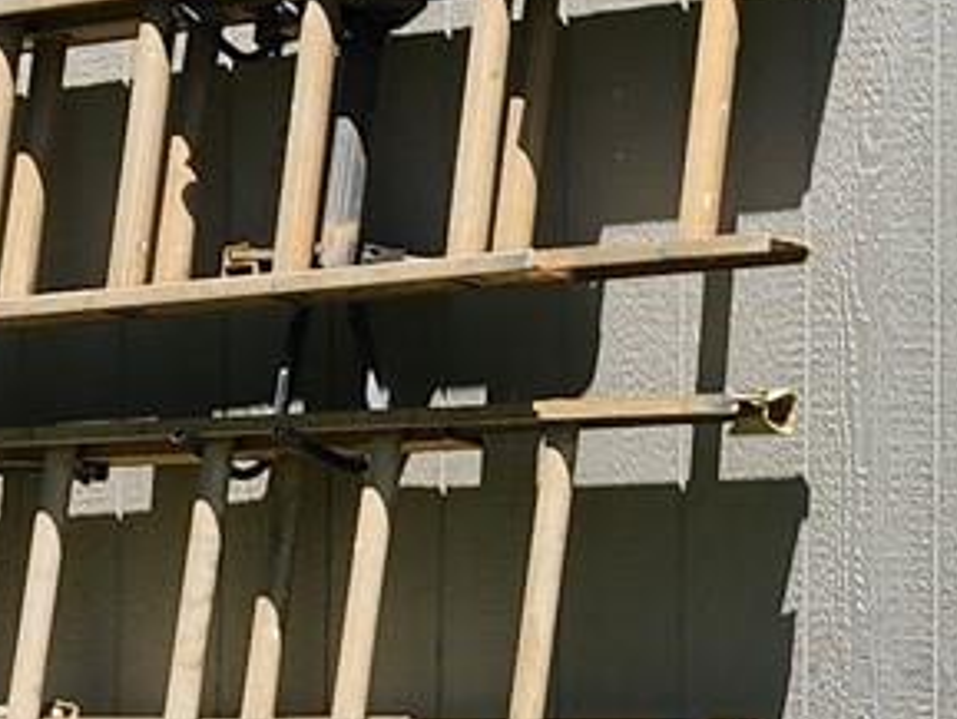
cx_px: 1381
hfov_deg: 11.7
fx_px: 4508
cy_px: 109
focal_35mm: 163
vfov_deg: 9.1
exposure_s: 1/887
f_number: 1.8
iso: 12
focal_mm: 6.4
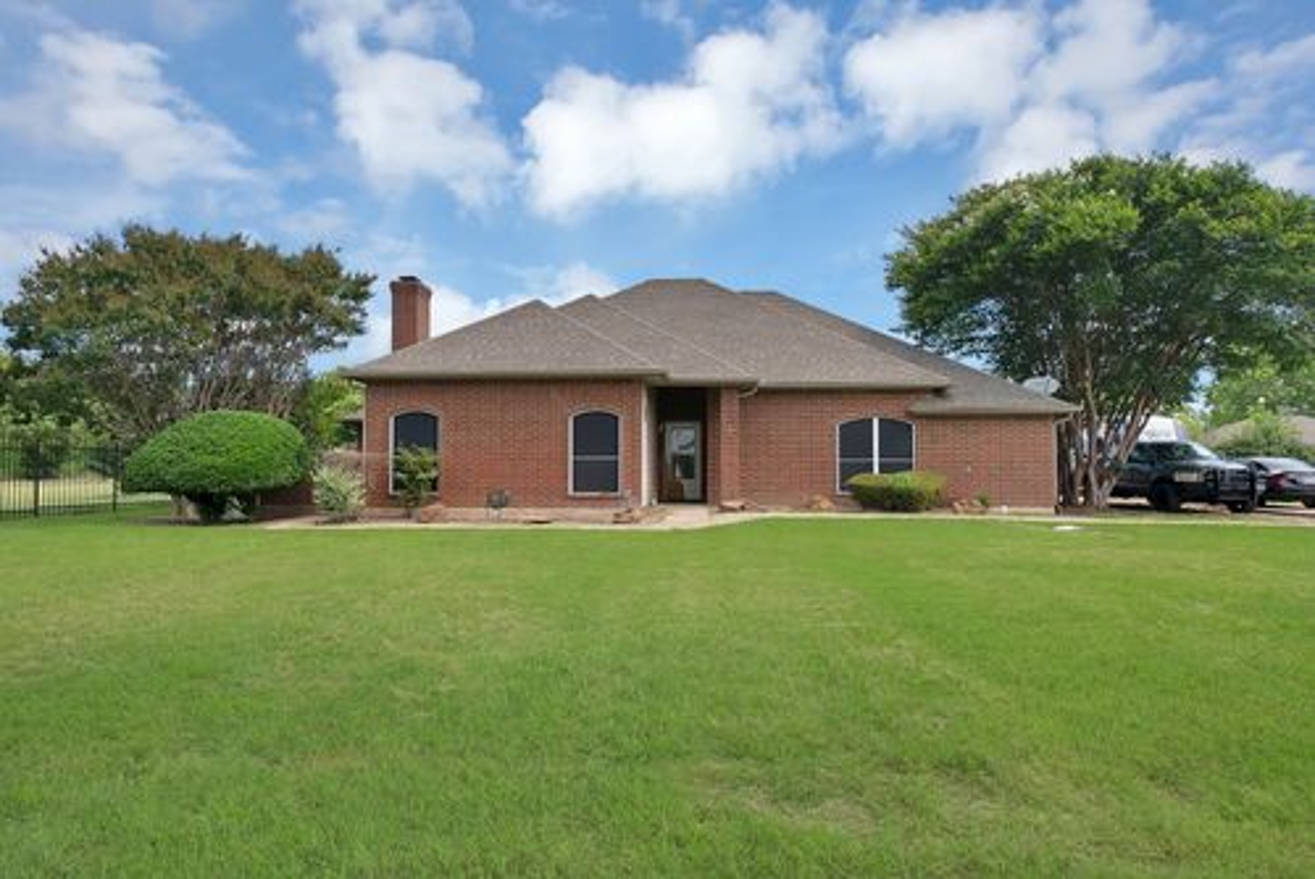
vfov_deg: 59.6
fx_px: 767
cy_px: 440
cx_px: 658
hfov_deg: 81.2
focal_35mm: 21
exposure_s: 1/400
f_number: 9
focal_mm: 21
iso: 640
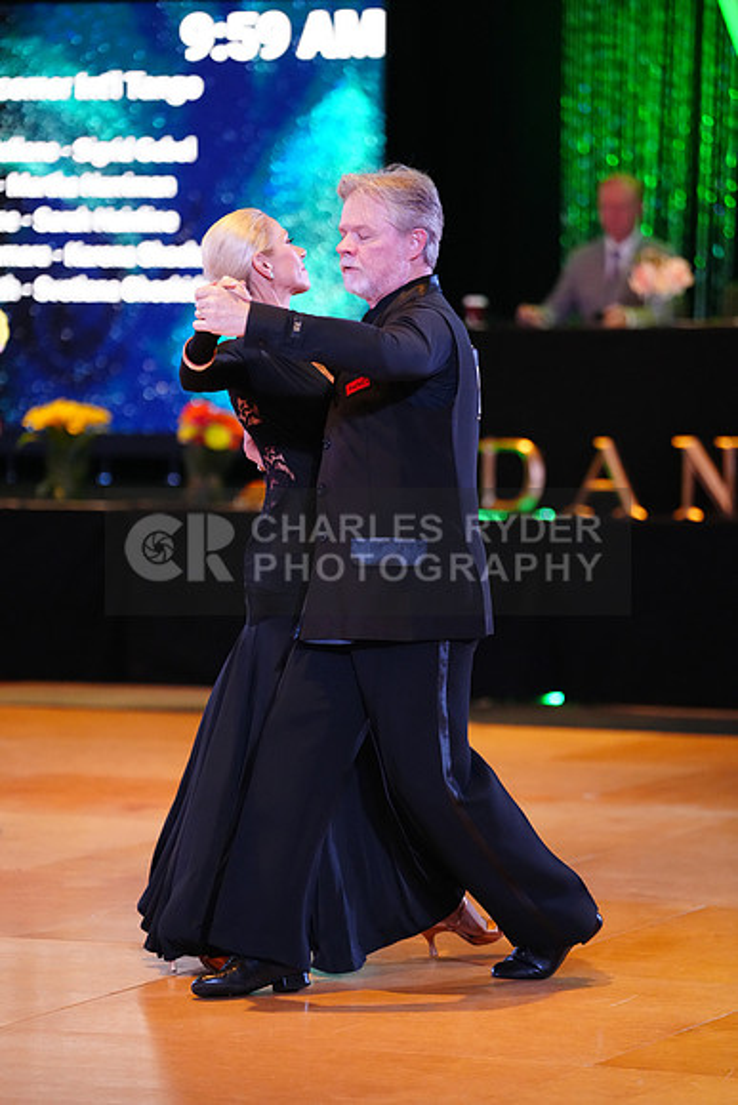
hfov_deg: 9.4
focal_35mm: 146
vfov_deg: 14.1
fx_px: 4486
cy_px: 552
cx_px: 369
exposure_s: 1/400
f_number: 2.8
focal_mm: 146
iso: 5000
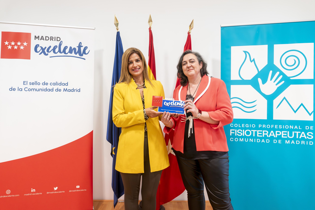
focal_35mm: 25
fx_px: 219
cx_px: 158
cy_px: 105
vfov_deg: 51.3
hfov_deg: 71.5
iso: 2500
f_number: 3.2
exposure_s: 1/250
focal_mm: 25
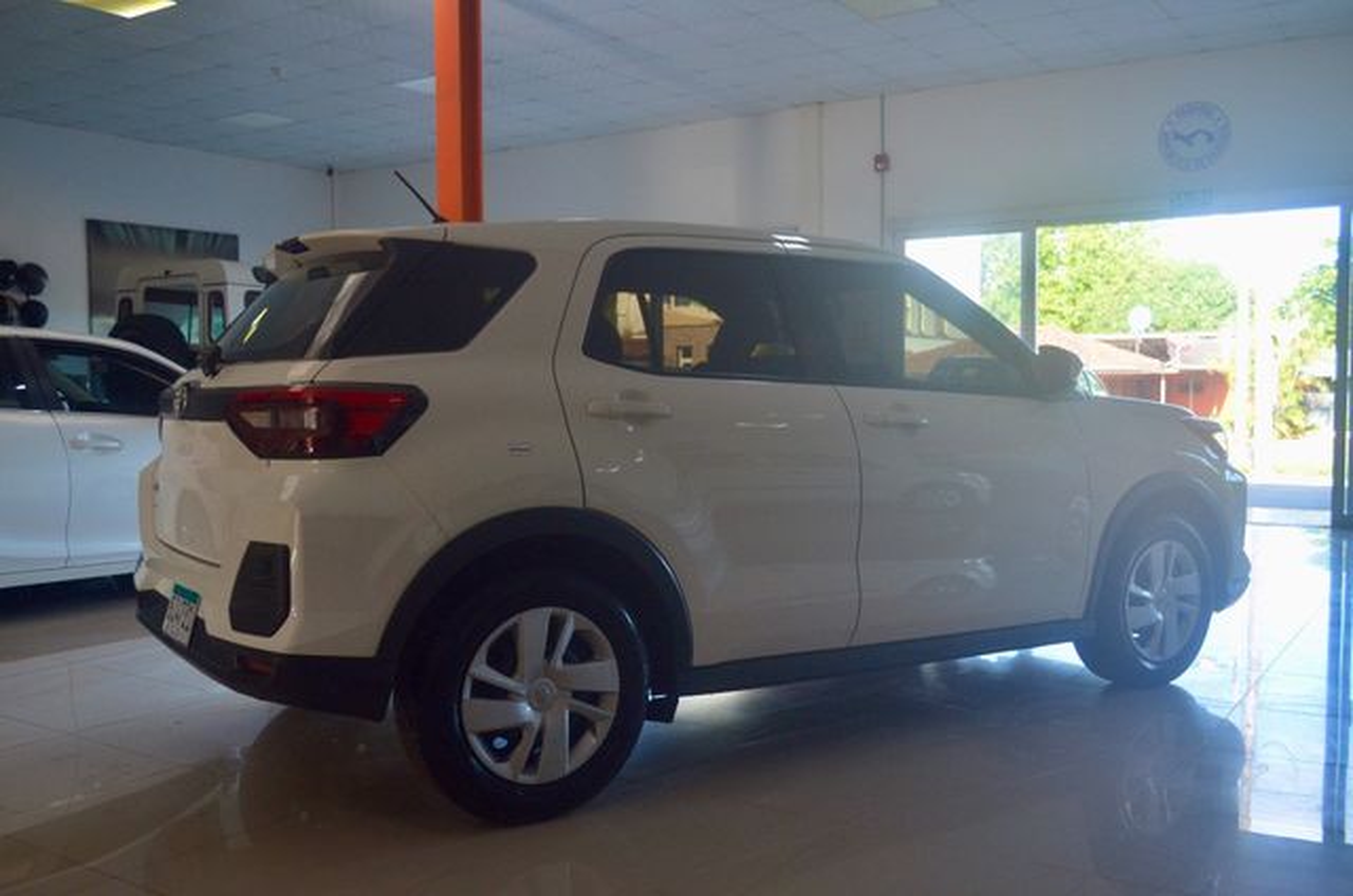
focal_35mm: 33
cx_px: 676
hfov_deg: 57.3
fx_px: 1238
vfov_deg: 39.8
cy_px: 448
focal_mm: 22
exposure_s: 1/250
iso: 500
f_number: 4
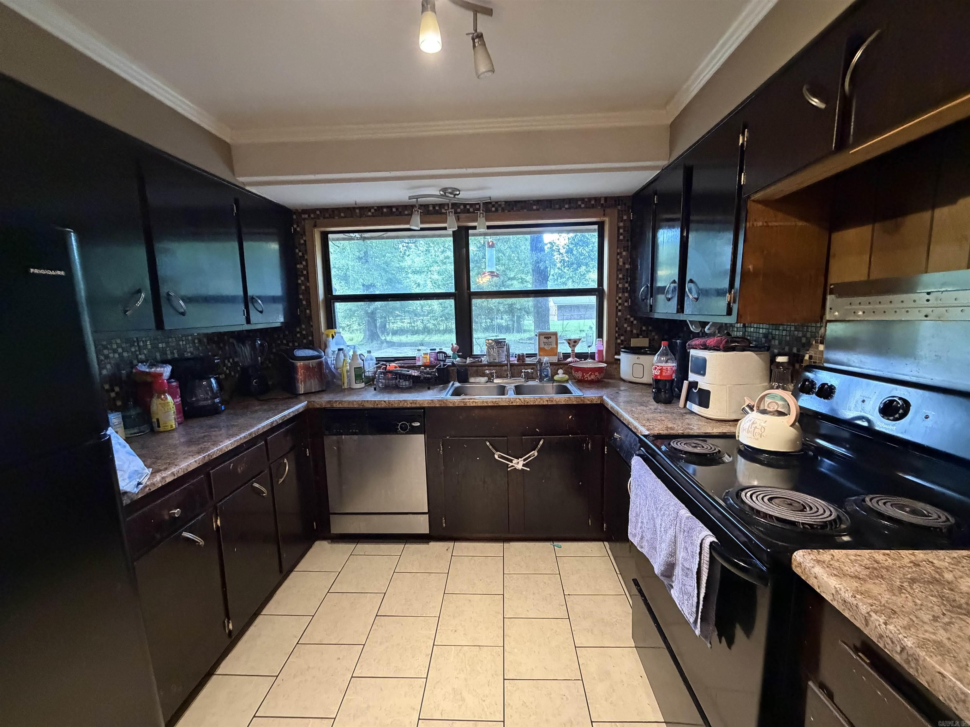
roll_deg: +0.9
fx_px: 392
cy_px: 364
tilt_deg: -8.1
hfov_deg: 102.1
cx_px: 485
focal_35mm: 14
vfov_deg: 85.7
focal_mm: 2.22
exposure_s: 1/60
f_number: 2.2
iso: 800
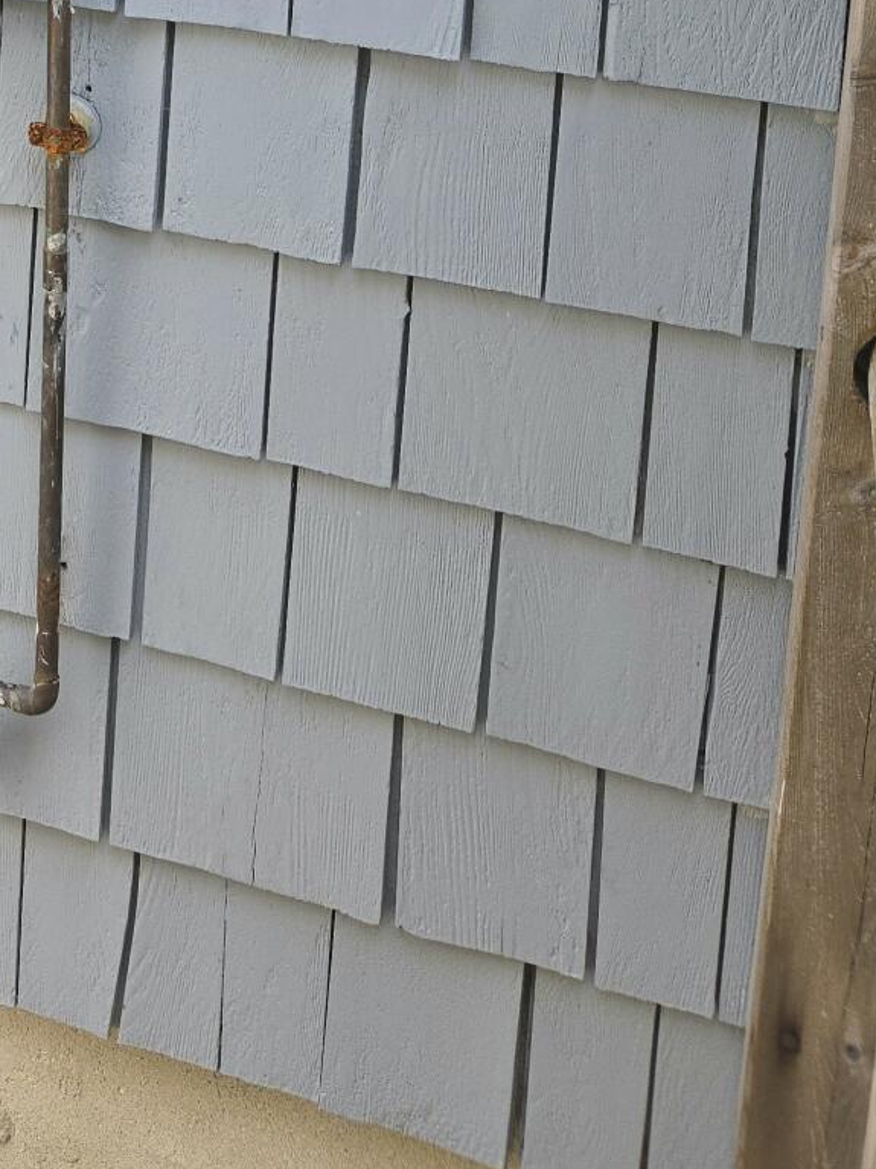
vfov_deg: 27.3
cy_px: -328
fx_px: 2025
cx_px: -161
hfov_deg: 22.6
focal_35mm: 60
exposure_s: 1/182
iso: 32
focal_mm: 5.4
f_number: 1.8
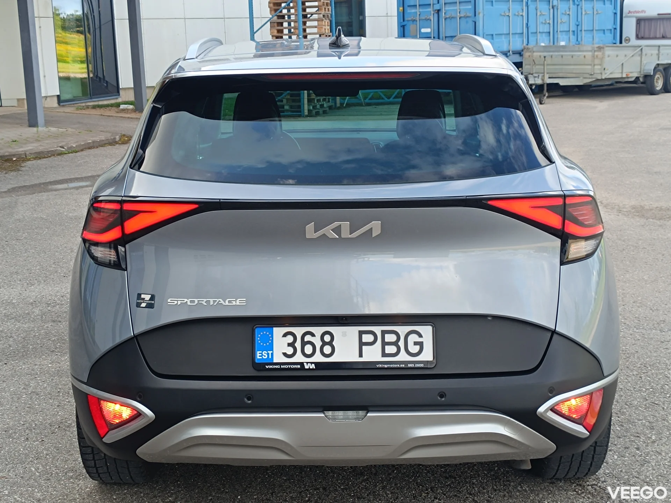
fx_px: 465
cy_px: 252
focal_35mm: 24
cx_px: 336
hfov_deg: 71.6
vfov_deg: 56.8
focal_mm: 5.59
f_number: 1.88
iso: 52
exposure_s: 1/133
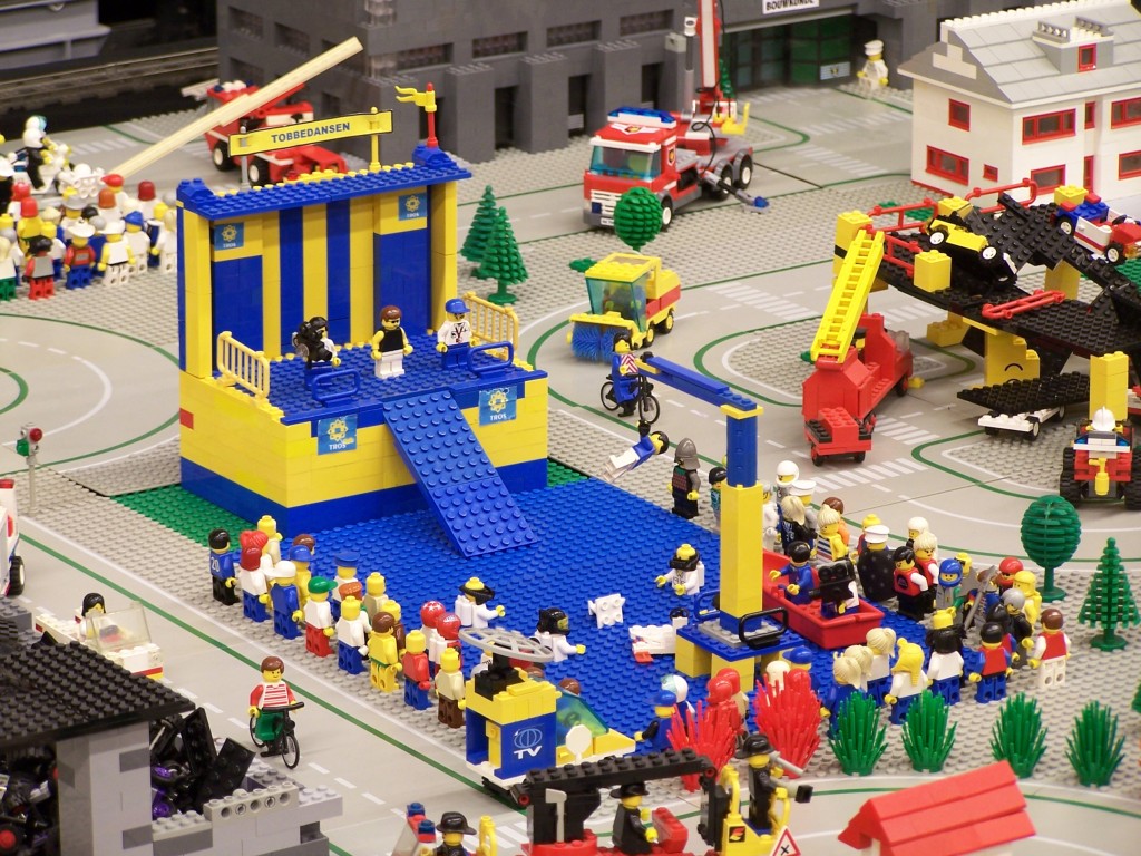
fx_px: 5241
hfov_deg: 12.4
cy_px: 428
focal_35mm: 159
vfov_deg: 9.3
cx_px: 570
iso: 80
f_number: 3.2
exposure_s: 1/3
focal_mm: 26.4
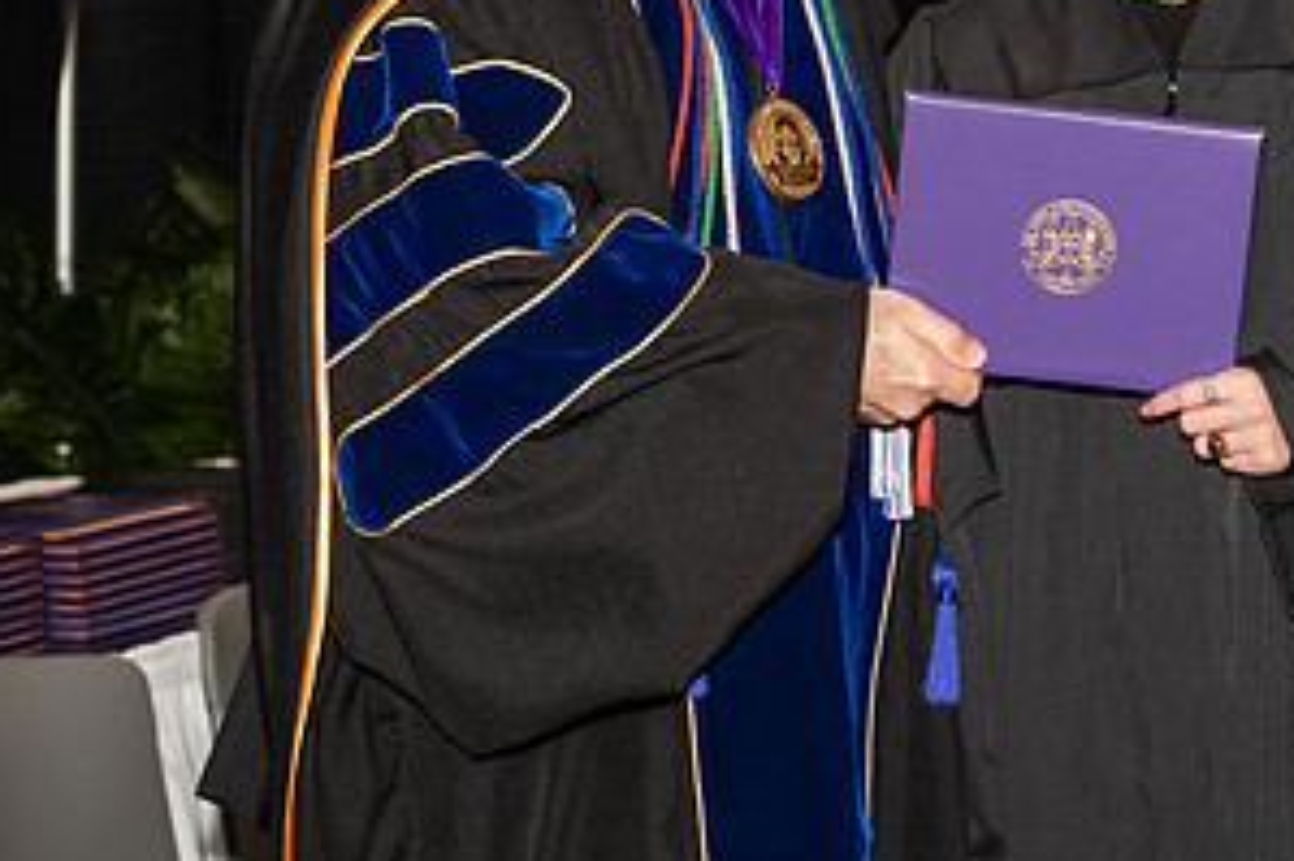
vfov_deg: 10.0
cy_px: 63
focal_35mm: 136
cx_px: 952
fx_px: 4886
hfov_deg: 15.0
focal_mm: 70
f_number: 5.6
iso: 1000
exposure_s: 1/200
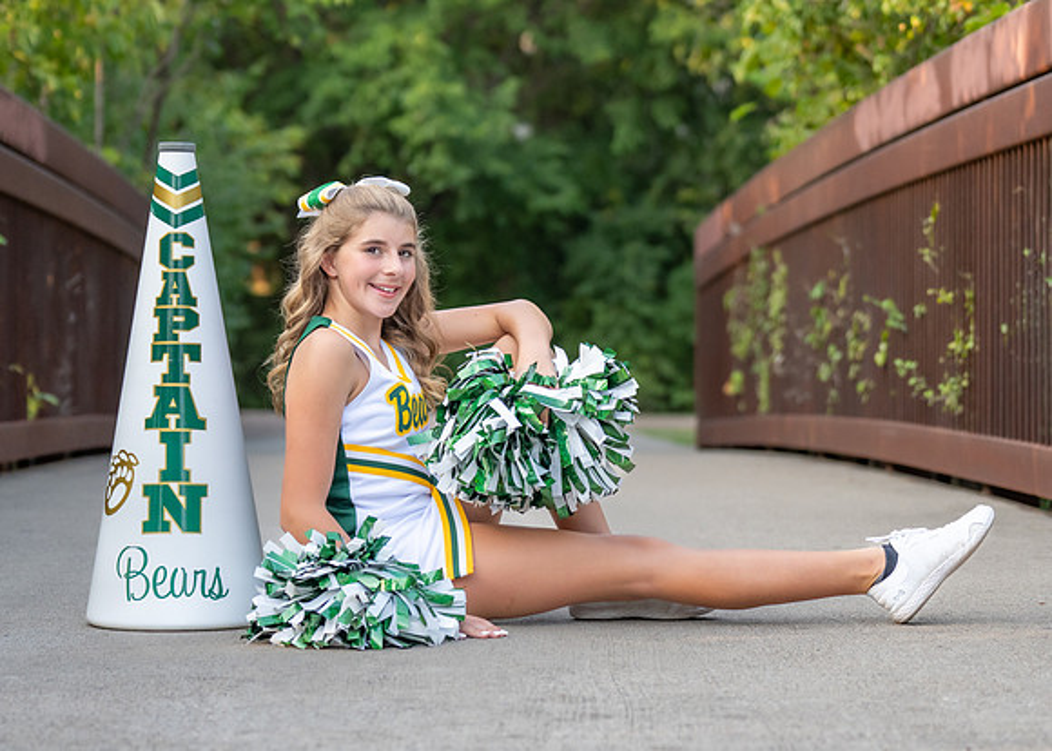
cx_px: 460
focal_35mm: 114
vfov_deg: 12.6
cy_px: 380
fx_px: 3394
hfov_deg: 17.6
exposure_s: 1/1000
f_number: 2.8
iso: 640
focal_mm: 70
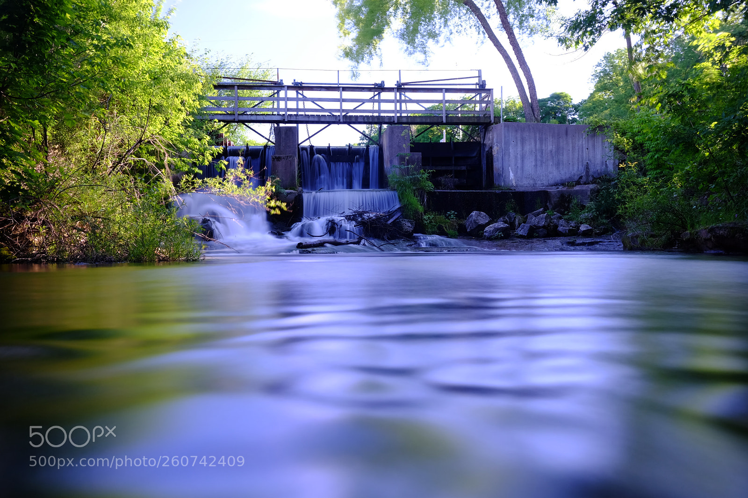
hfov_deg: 54.4
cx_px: 374
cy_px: 249
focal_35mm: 35
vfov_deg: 37.8
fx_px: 727
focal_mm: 23
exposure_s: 20
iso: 200
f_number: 13
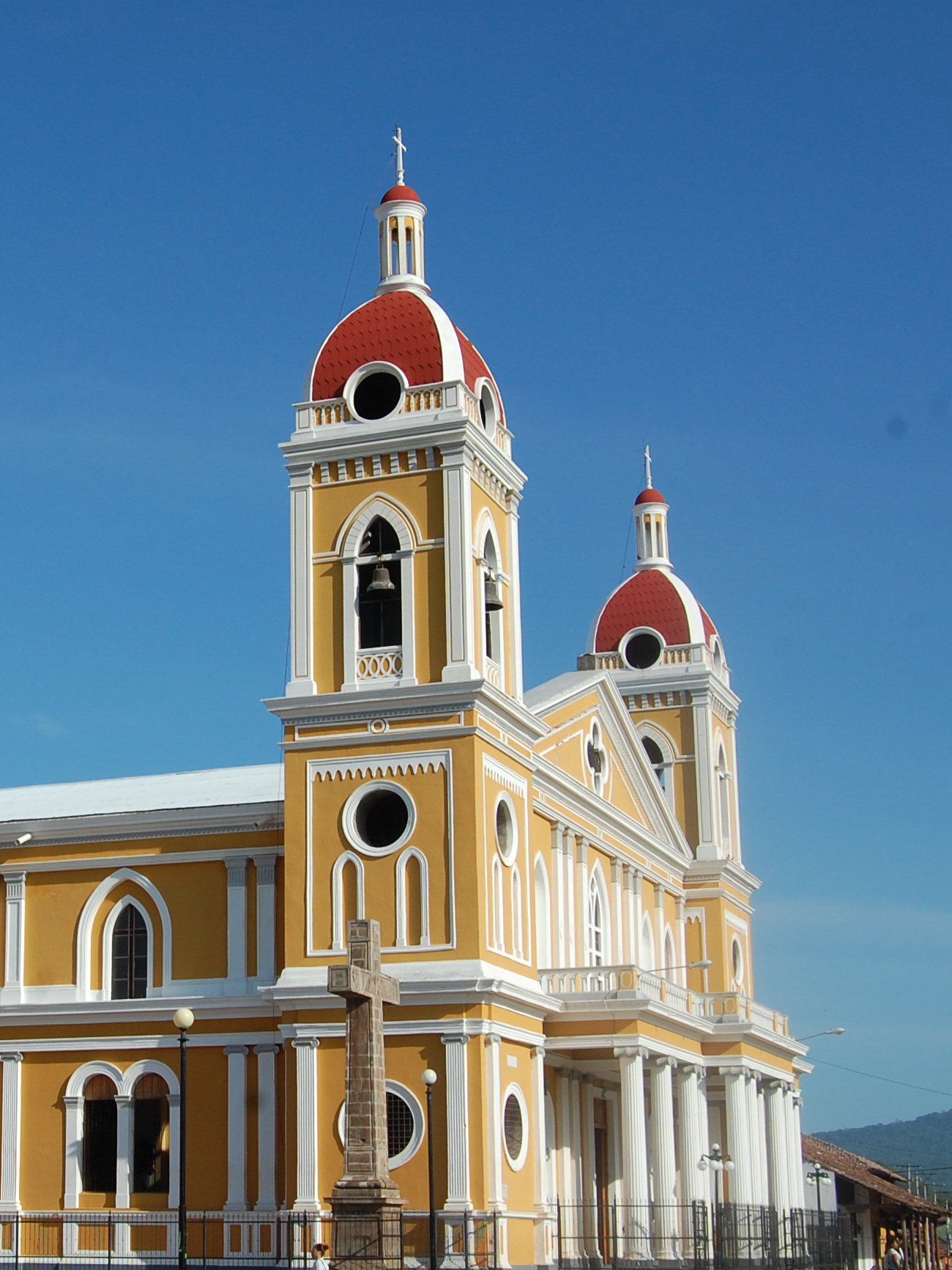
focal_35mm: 60
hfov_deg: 23.9
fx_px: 2201
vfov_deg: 32.2
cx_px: 127
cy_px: 690
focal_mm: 24
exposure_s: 1/400
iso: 200
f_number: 10
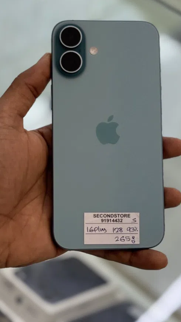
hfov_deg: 14.7
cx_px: 106
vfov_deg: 25.8
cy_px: 121
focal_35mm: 82
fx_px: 700
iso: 64
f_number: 1.78
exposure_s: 1/792
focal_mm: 6.76
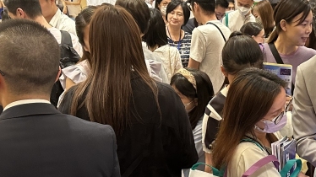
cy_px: 141
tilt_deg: -19.5
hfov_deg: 35.5
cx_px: 272
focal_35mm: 56
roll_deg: -1.3
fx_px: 469
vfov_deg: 21.2
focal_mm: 6.86
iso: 500
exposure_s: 1/50
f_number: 1.78
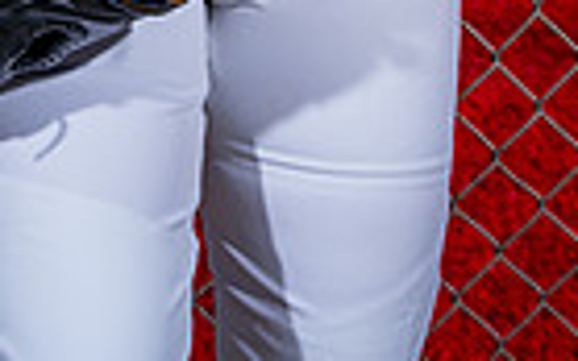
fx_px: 1970
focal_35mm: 125
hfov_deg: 16.6
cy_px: -556
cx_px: 125
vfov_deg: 9.2
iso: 200
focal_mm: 38
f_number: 8
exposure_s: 1/125
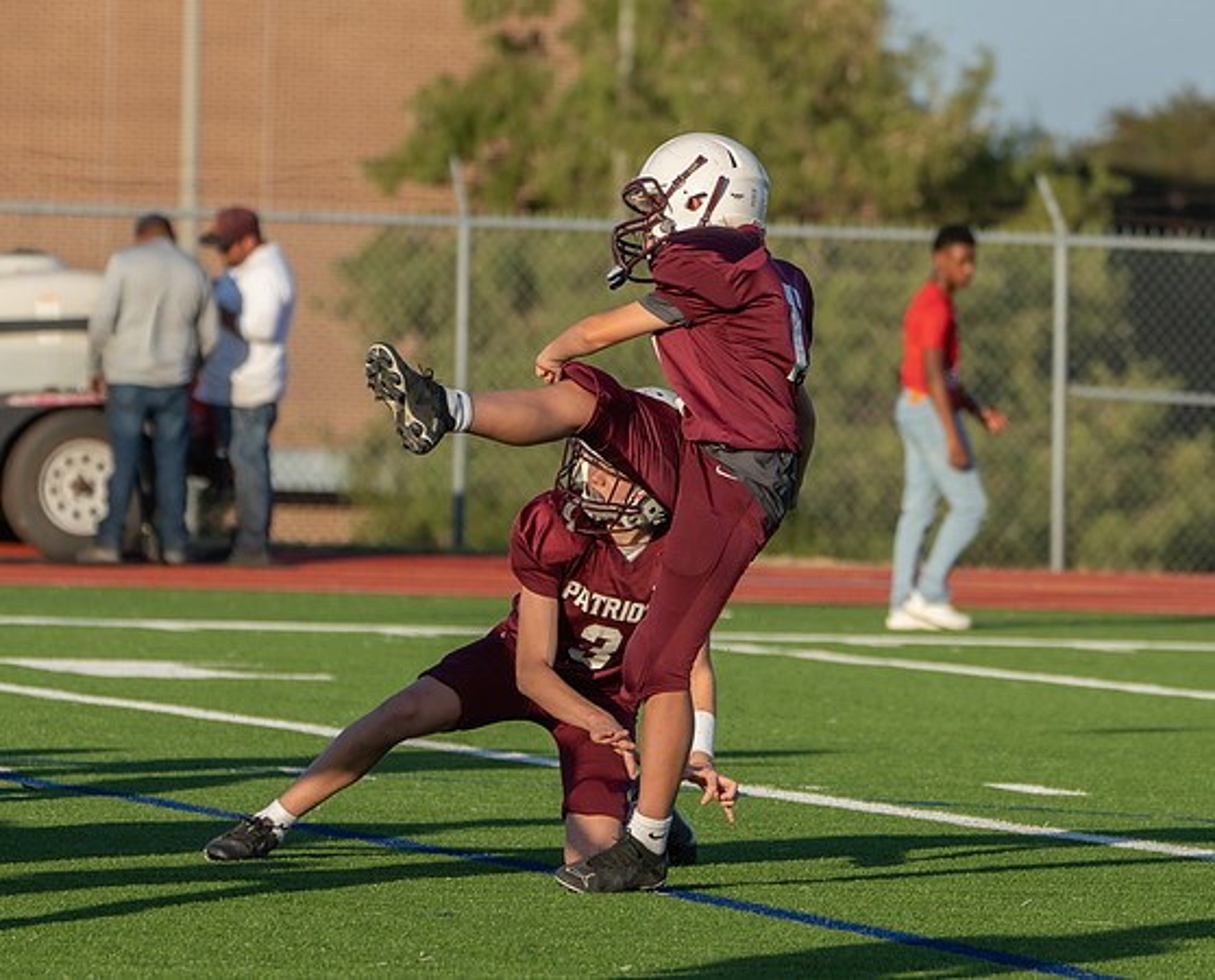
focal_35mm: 386
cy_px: 495
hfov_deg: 5.0
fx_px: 13931
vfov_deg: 4.0
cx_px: 745
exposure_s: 1/1000
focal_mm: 215
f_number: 5.6
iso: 200
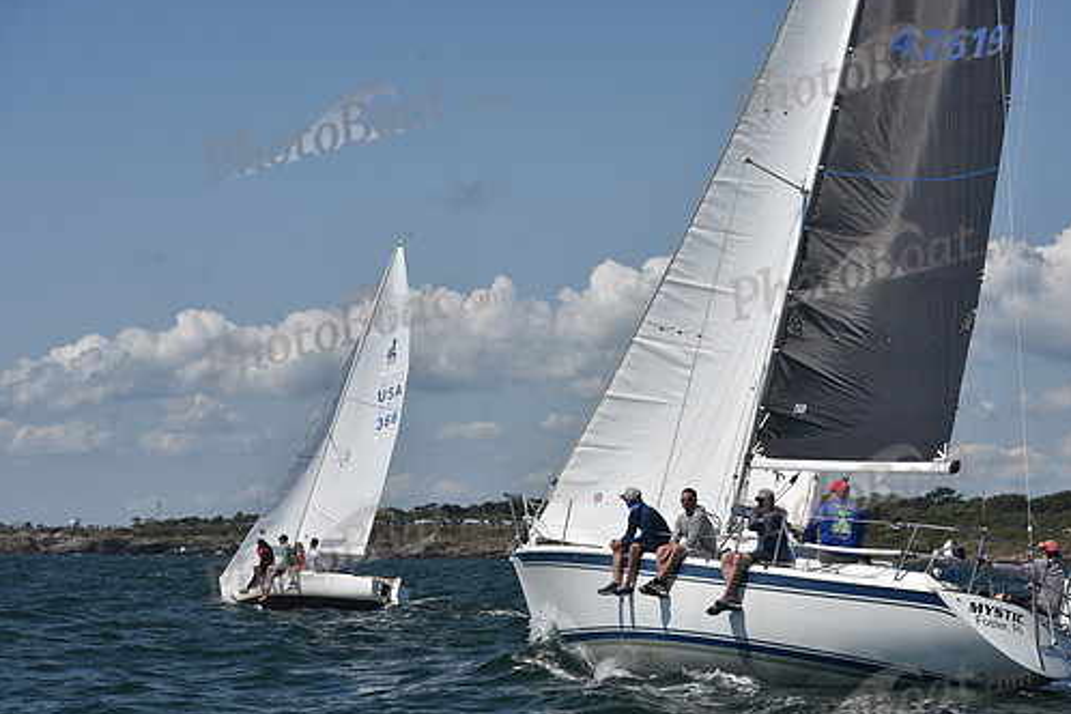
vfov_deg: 13.8
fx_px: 2945
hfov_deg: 20.6
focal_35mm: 99
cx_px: 619
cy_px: 408
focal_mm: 85
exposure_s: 1/1000
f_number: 7.1
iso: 250
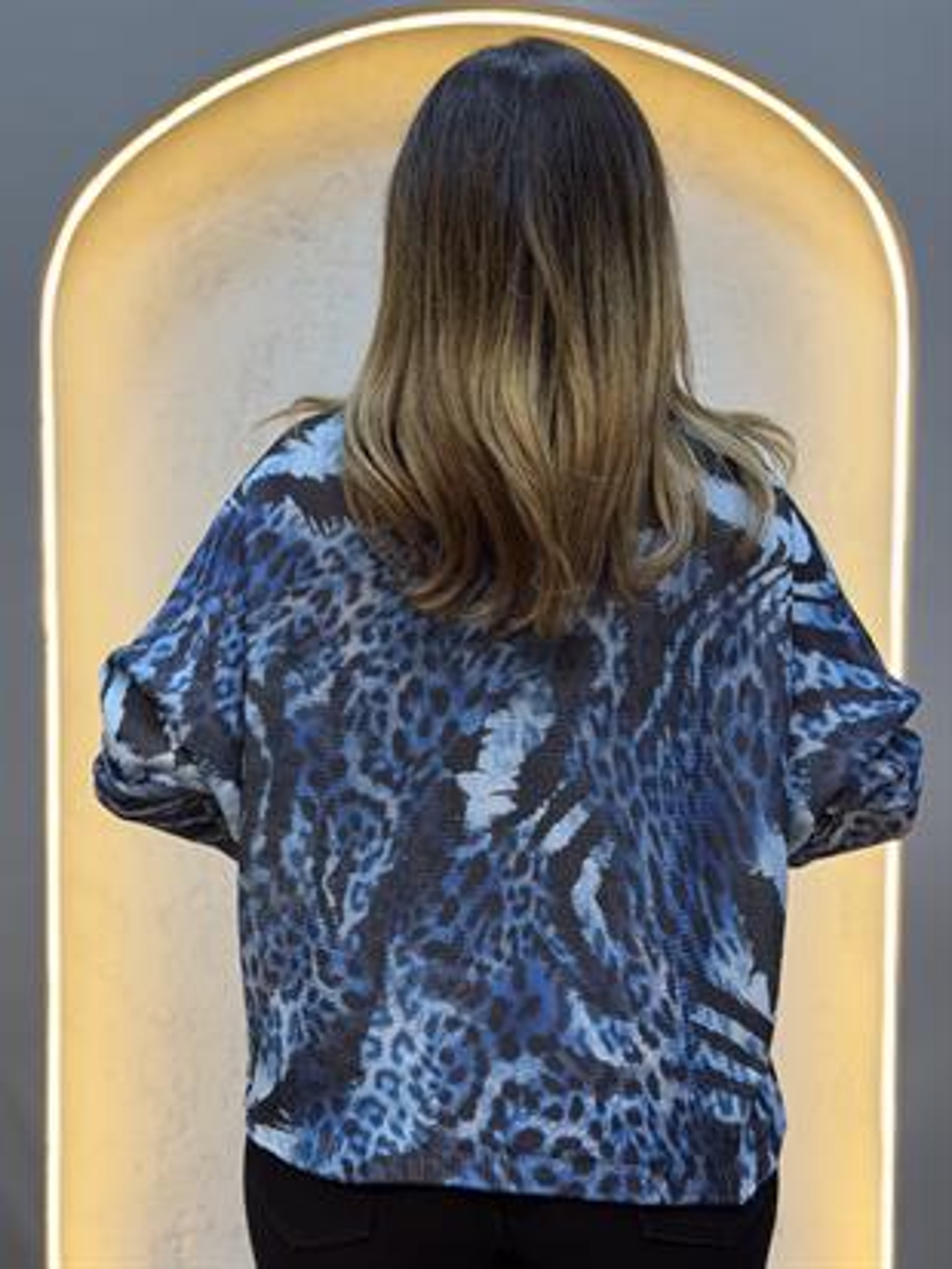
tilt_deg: -4.7
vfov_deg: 39.6
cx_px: 476
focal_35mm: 48
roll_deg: -0.6
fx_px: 1759
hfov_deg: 30.3
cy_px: 634
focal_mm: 6.76
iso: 64
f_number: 1.78
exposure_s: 1/100
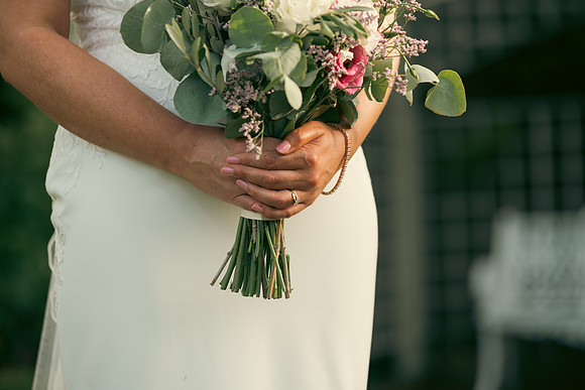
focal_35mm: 145
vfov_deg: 9.5
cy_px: 195
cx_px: 292
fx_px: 2357
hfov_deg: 14.2
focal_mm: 145
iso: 100
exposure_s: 1/200
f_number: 3.5
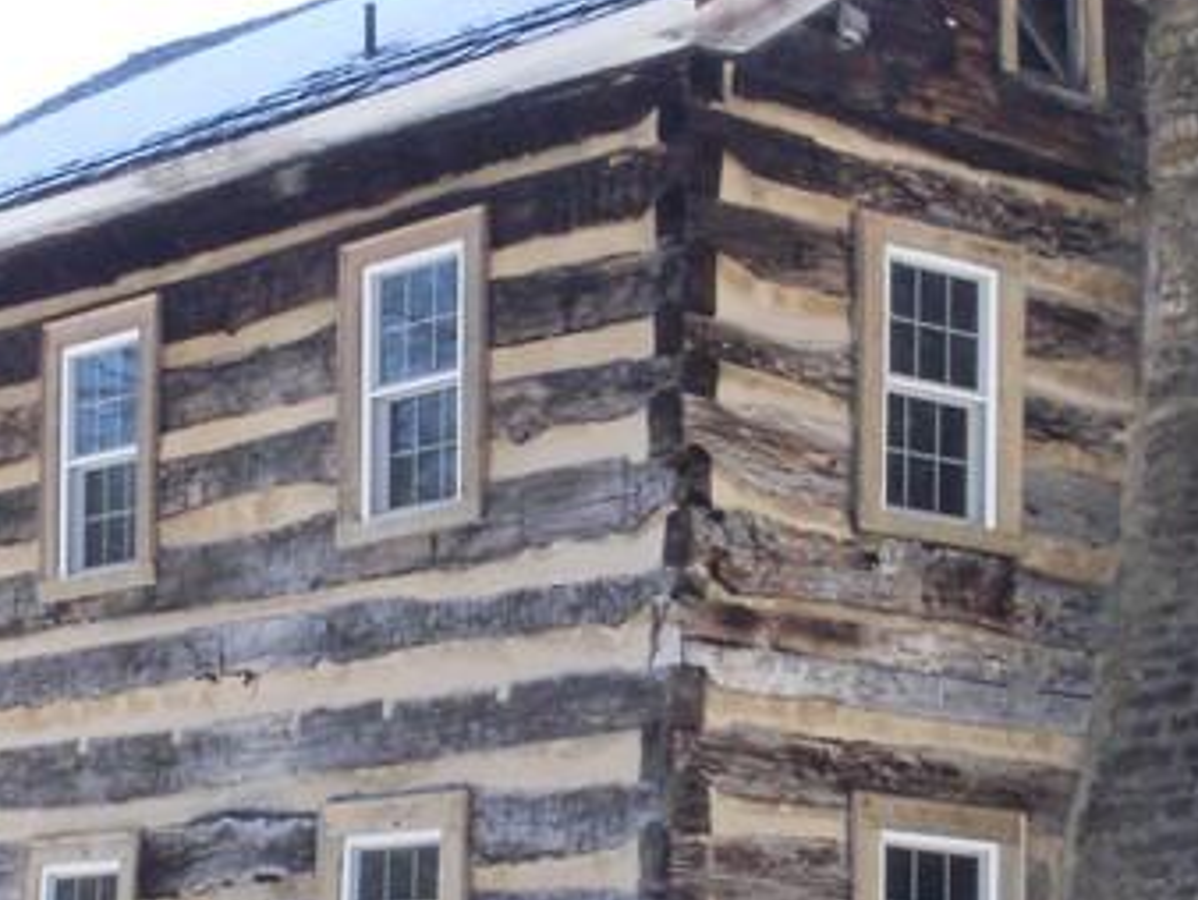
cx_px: 610
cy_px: 680
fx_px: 3775
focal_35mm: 109
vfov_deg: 13.6
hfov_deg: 18.0
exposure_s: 1/160
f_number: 5.6
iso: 160
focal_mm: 6.3
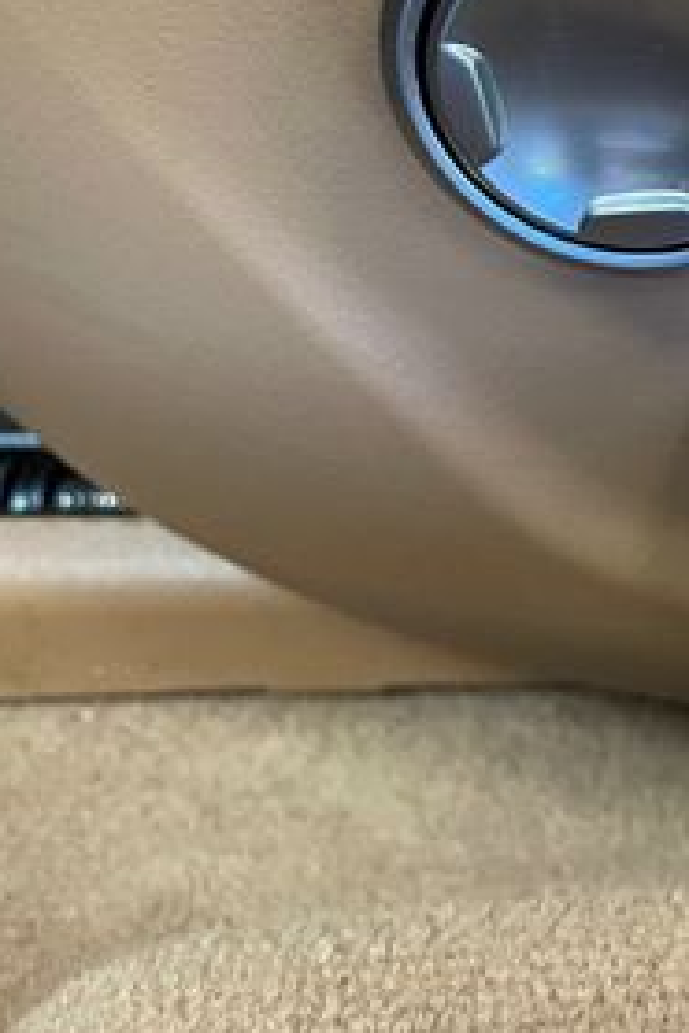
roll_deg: -1.0
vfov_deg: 31.6
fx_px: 1780
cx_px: 1108
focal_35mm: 62
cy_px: 218
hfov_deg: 18.7
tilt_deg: -35.6
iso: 200
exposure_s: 1/60
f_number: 1.6
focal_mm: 4.2
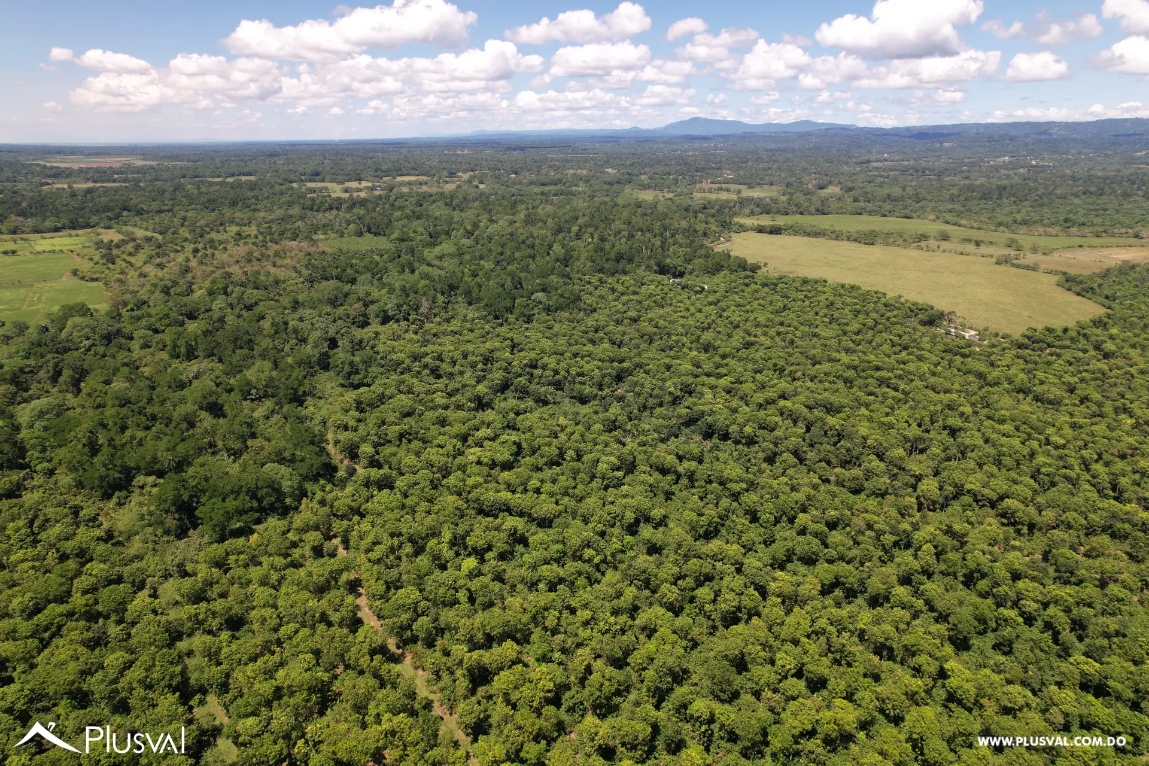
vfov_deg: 57.2
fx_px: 702
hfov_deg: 78.6
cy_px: 383
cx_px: 574
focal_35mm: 22
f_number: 2.8
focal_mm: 8.38
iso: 100
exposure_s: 1/40
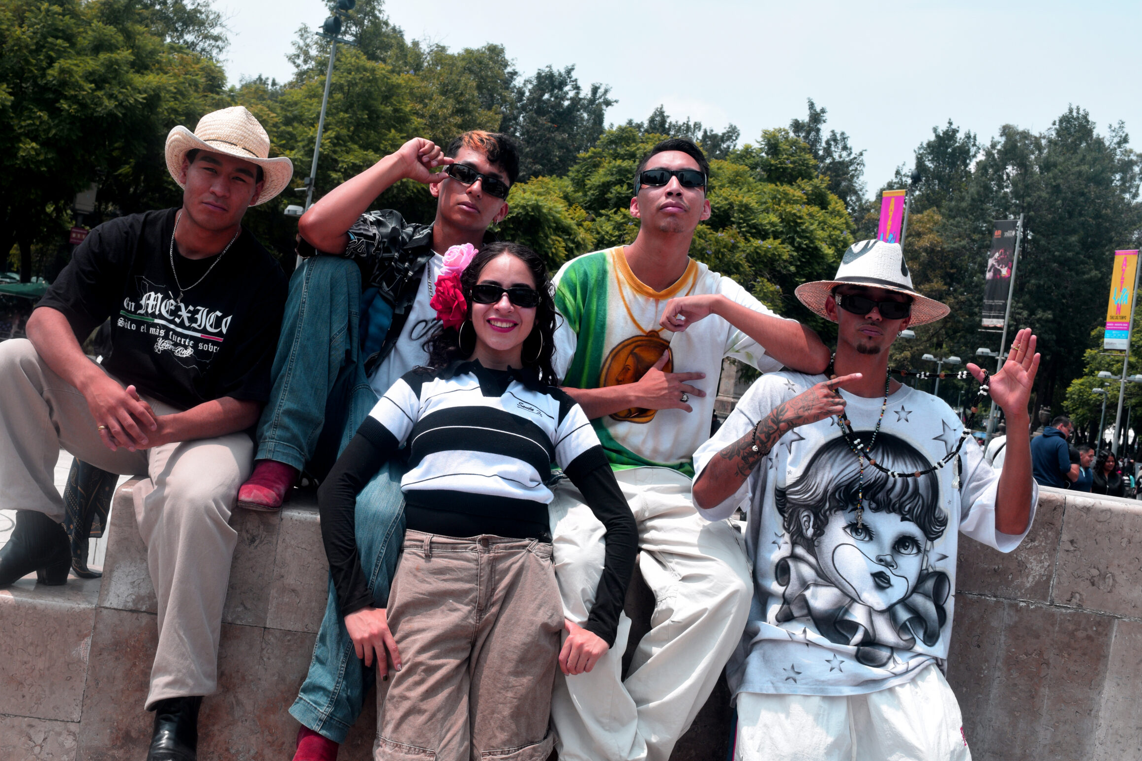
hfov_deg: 45.4
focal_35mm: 43
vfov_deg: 31.2
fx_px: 1364
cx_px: 516
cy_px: 360
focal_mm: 26
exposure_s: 1/400
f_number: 10
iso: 200
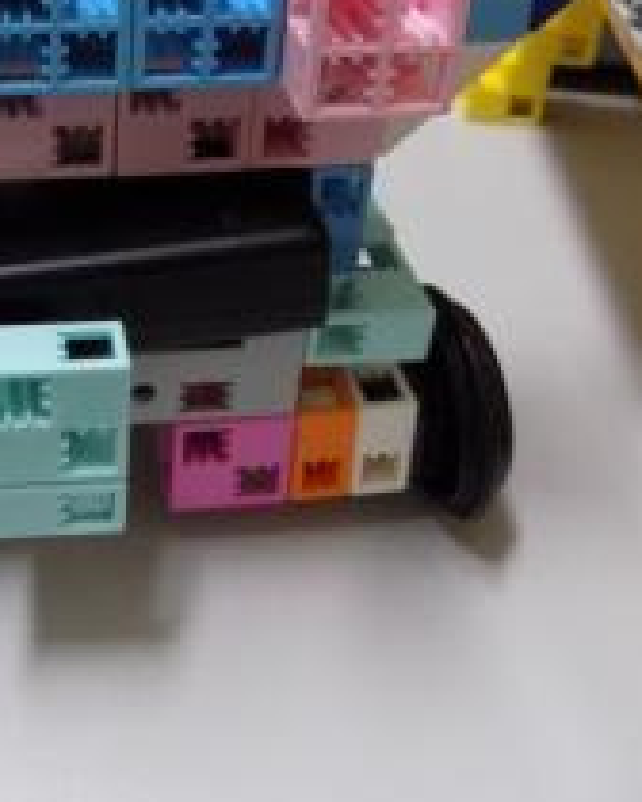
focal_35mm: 48
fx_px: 1140
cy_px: 34
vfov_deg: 35.7
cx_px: 27
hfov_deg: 29.7
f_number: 3.1
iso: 400
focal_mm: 4
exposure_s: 1/25
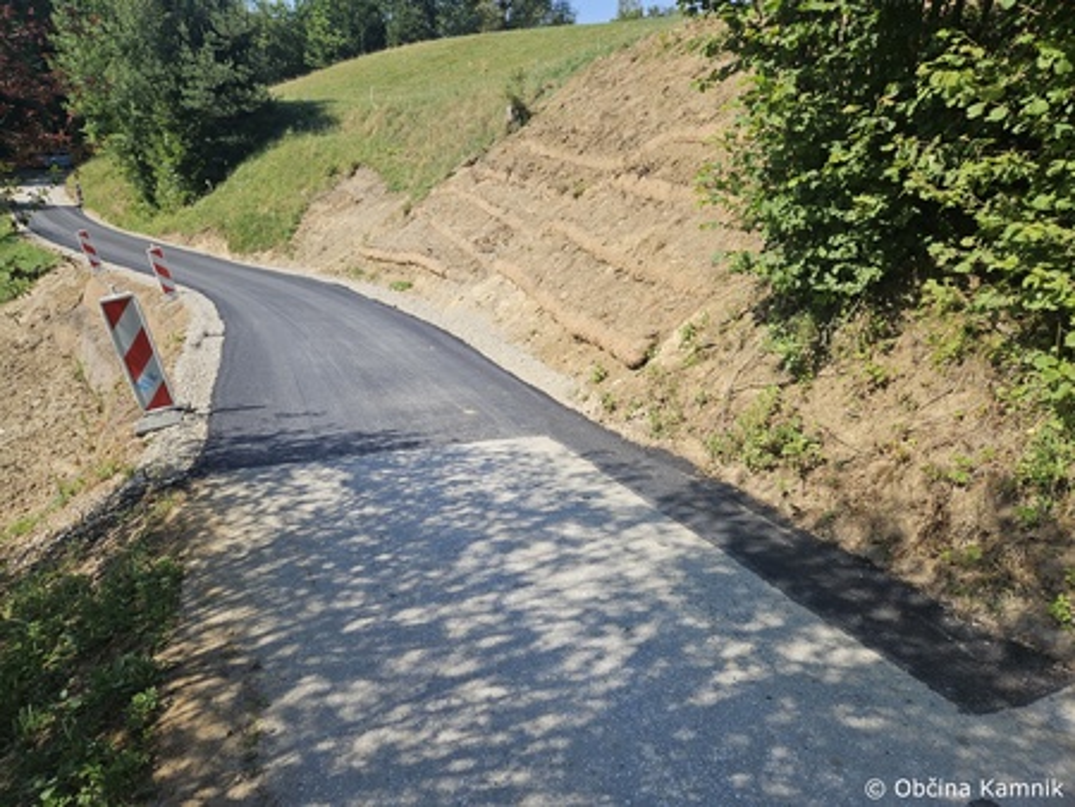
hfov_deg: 73.9
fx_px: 715
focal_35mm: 23
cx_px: 538
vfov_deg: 58.9
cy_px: 404
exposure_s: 1/1488
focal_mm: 5.4
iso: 25
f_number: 1.8
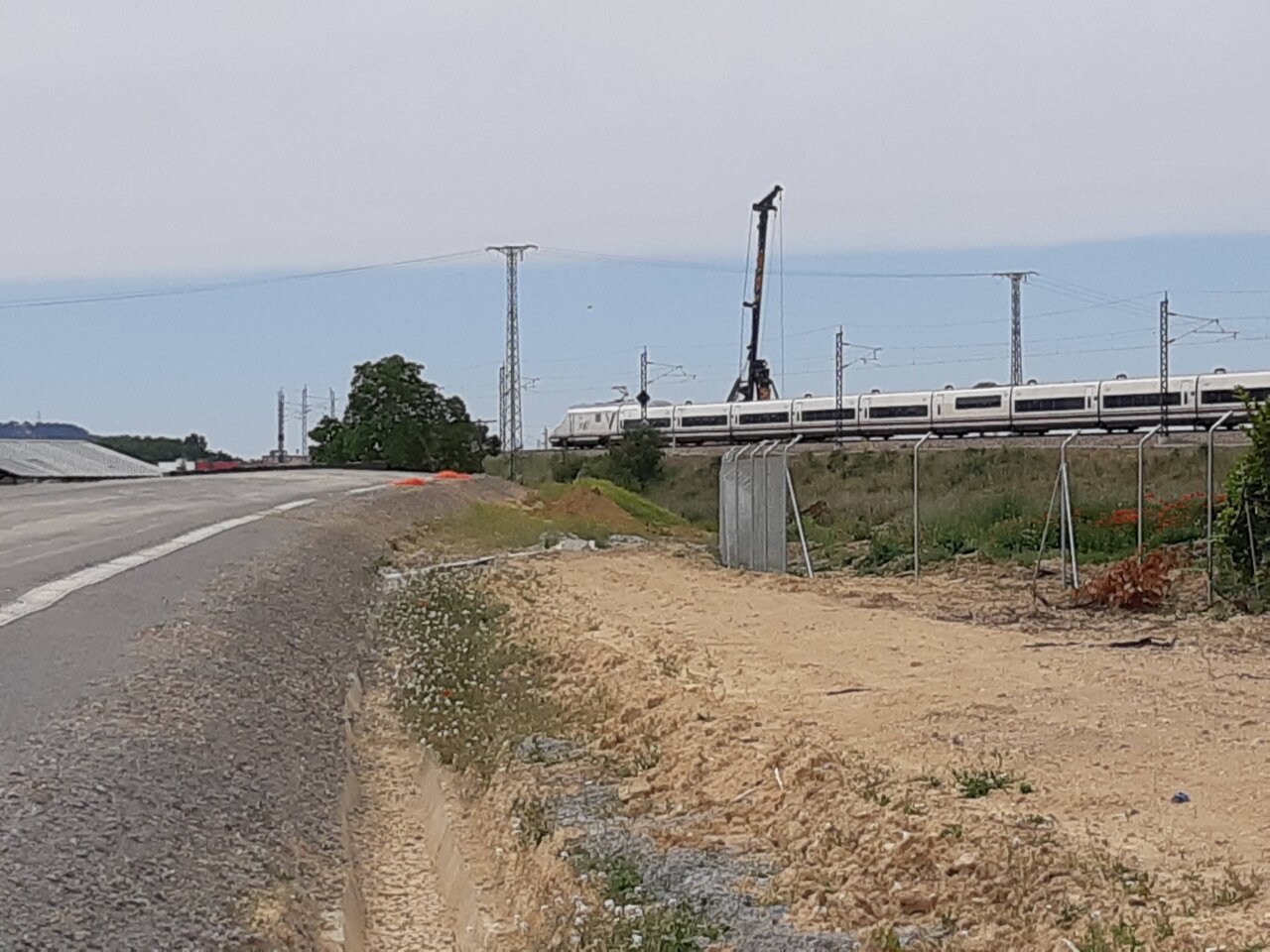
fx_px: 954
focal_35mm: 26
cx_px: 635
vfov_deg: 53.1
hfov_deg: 67.3
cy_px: 476
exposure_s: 1/3322
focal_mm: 3.93
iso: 40
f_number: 1.7
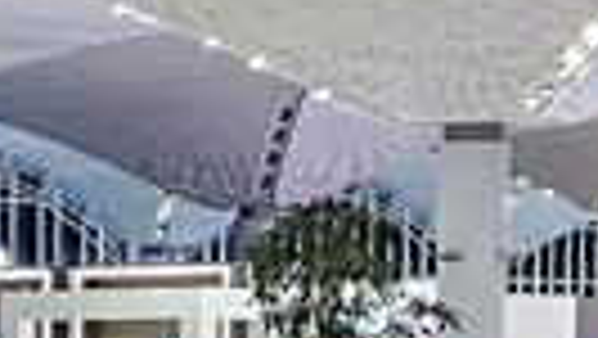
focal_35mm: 189
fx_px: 2999
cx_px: -256
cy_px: 509
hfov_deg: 11.0
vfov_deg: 6.4
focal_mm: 5.4
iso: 640
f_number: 1.8
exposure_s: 1/50
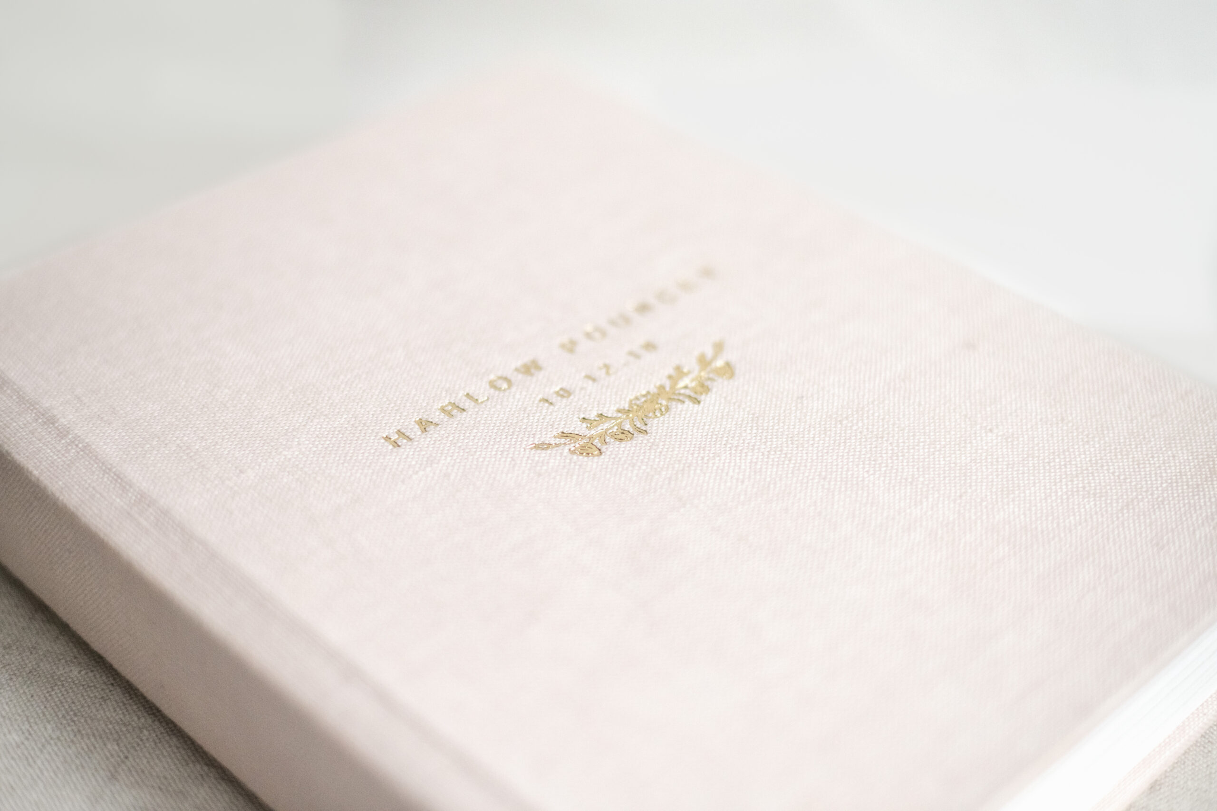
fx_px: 1690
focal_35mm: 50
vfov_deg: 27.0
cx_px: 608
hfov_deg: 39.6
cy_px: 406
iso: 1600
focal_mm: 50
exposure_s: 1/2000
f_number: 2.2
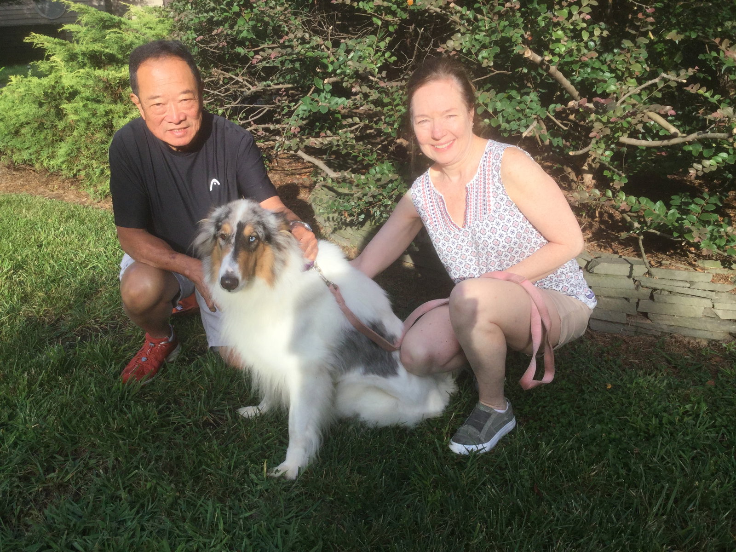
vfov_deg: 45.4
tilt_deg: -22.7
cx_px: 368
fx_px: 659
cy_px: 276
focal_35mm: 31
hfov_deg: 58.4
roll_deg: -0.4
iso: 25
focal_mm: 3.3
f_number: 2.4
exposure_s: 1/754
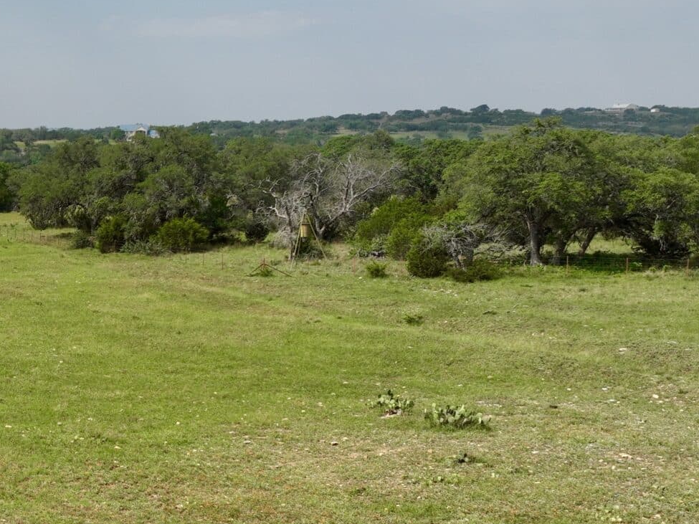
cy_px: 362
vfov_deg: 23.1
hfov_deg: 27.3
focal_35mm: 63
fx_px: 1272
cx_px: -126
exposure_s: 1/60
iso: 100
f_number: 5
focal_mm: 12.29
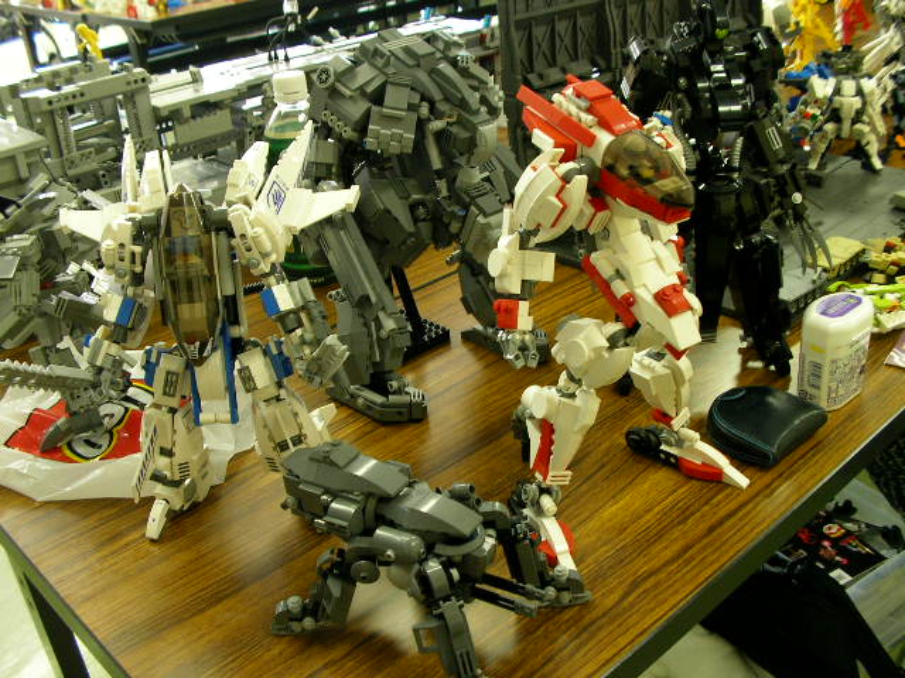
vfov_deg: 37.7
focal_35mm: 38
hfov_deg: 49.0
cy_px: 339
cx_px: 452
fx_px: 993
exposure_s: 1/16
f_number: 3.5
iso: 100
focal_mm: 5.8
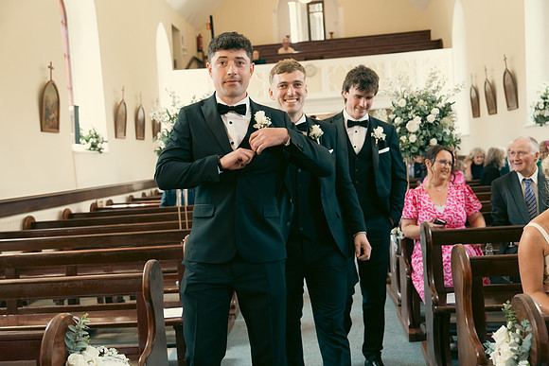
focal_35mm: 37
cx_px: 274
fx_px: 564
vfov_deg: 36.0
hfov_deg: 51.9
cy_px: 183
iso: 3200
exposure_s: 1/250
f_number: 3.5
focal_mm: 37
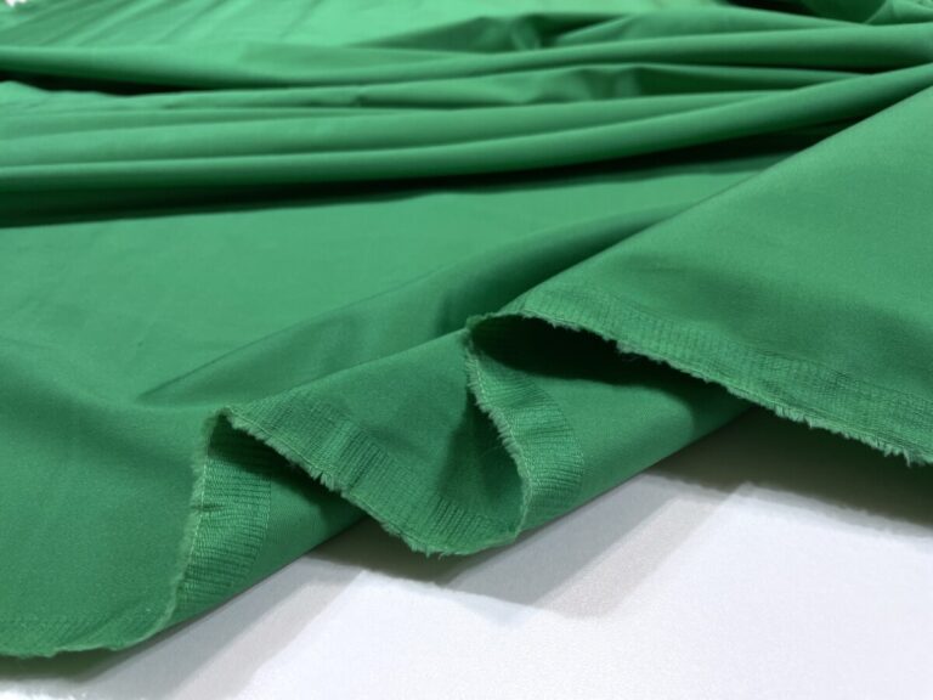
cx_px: 466
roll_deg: +1.3
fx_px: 701
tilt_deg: -34.6
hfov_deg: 67.3
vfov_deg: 53.1
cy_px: 350
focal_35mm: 26
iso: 64
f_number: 1.6
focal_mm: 4.2
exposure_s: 1/100
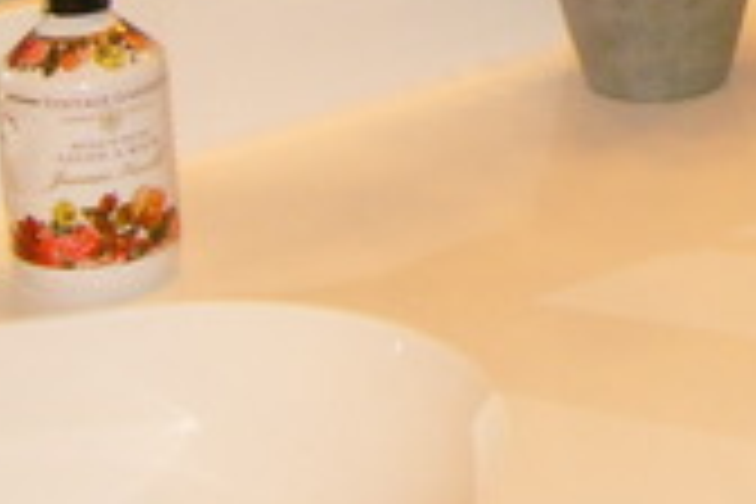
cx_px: 1080
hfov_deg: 14.0
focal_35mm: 139
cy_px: -356
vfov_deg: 9.5
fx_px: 2919
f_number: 2.8
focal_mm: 5.8
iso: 100
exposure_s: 1/45
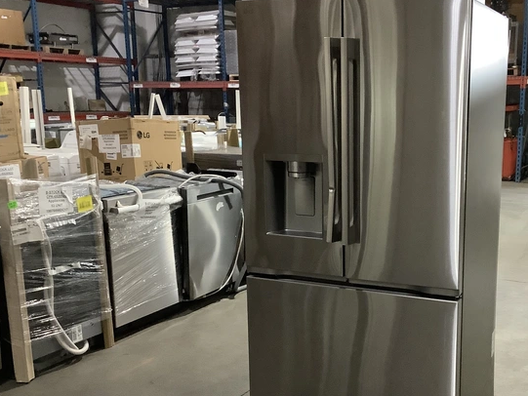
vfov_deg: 33.5
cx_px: 360
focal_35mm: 43
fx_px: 656
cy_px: 238
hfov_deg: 43.1
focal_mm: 3.3
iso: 320
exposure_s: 1/60
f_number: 2.4
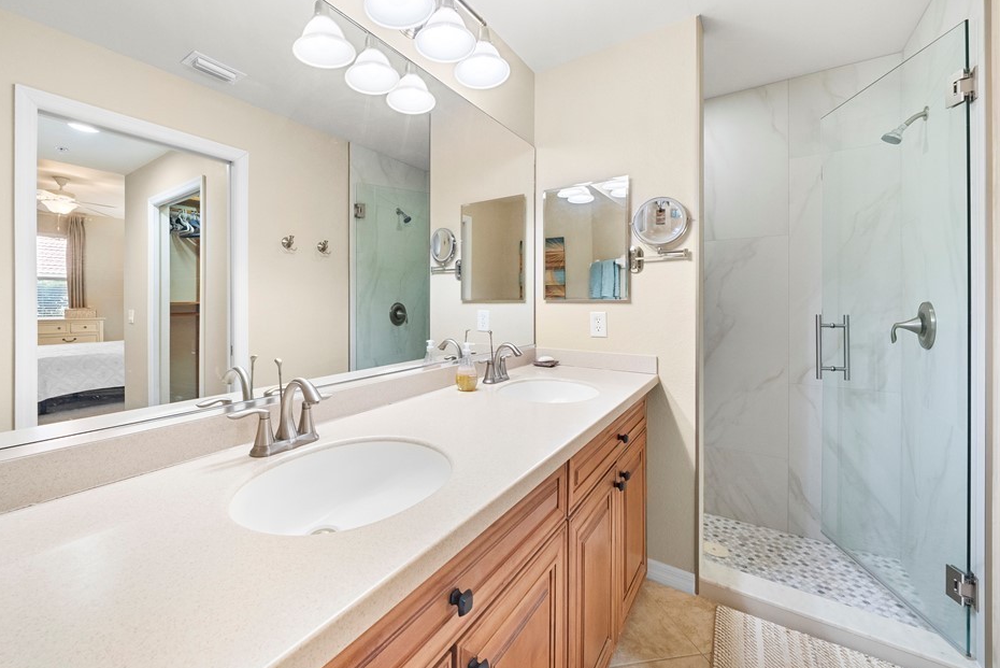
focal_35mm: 14
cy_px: 308
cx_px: 439
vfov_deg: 81.1
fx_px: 389
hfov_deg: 103.7
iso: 2000
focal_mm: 12
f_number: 11
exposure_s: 1/10
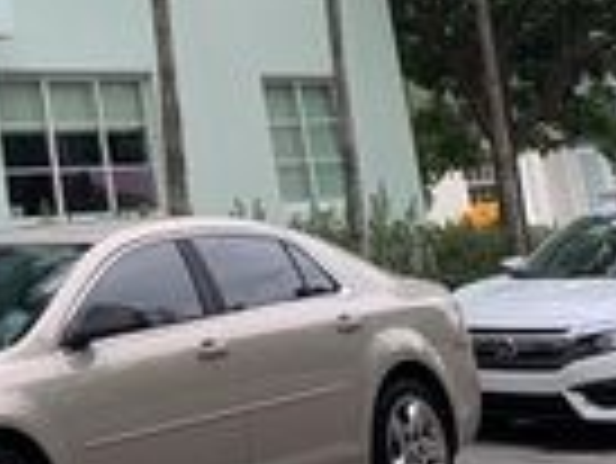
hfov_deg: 18.4
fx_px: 1692
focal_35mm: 95
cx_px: -301
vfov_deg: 14.7
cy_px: -191
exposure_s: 1/419
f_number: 1.8
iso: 25
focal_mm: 4.25
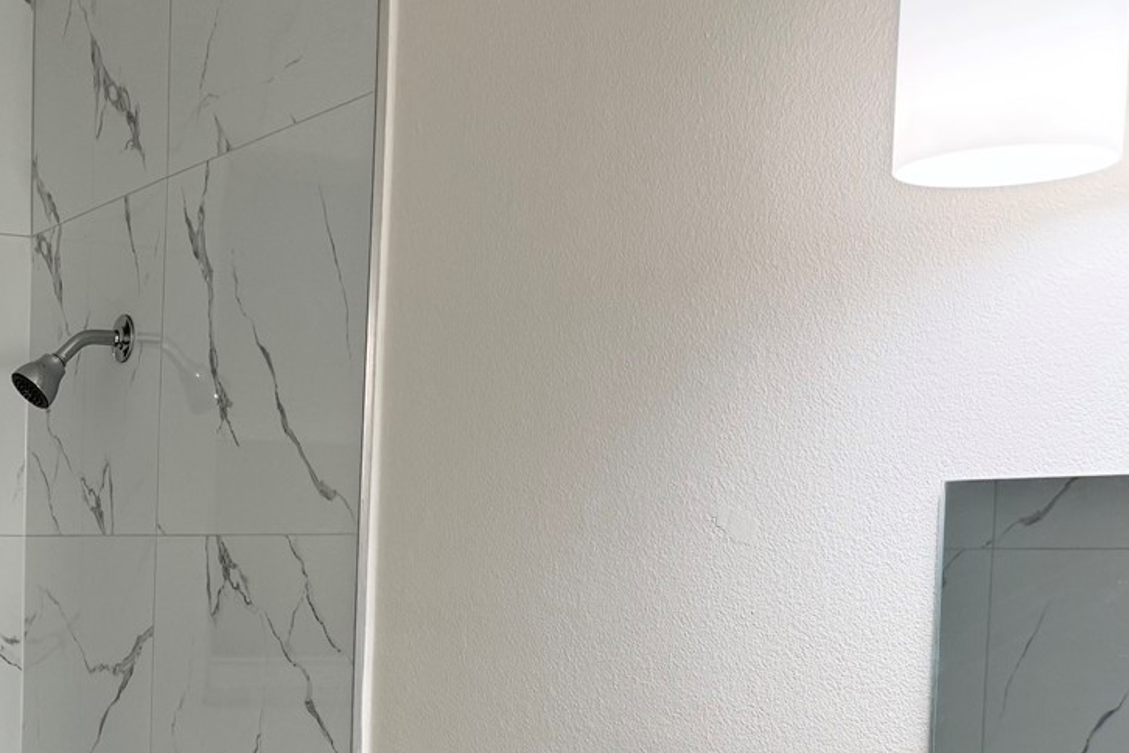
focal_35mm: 55
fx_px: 1725
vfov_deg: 24.0
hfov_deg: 32.7
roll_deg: -1.1
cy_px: 658
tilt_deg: -3.1
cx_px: -53
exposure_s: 1/147
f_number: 1.78
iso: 100
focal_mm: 6.76
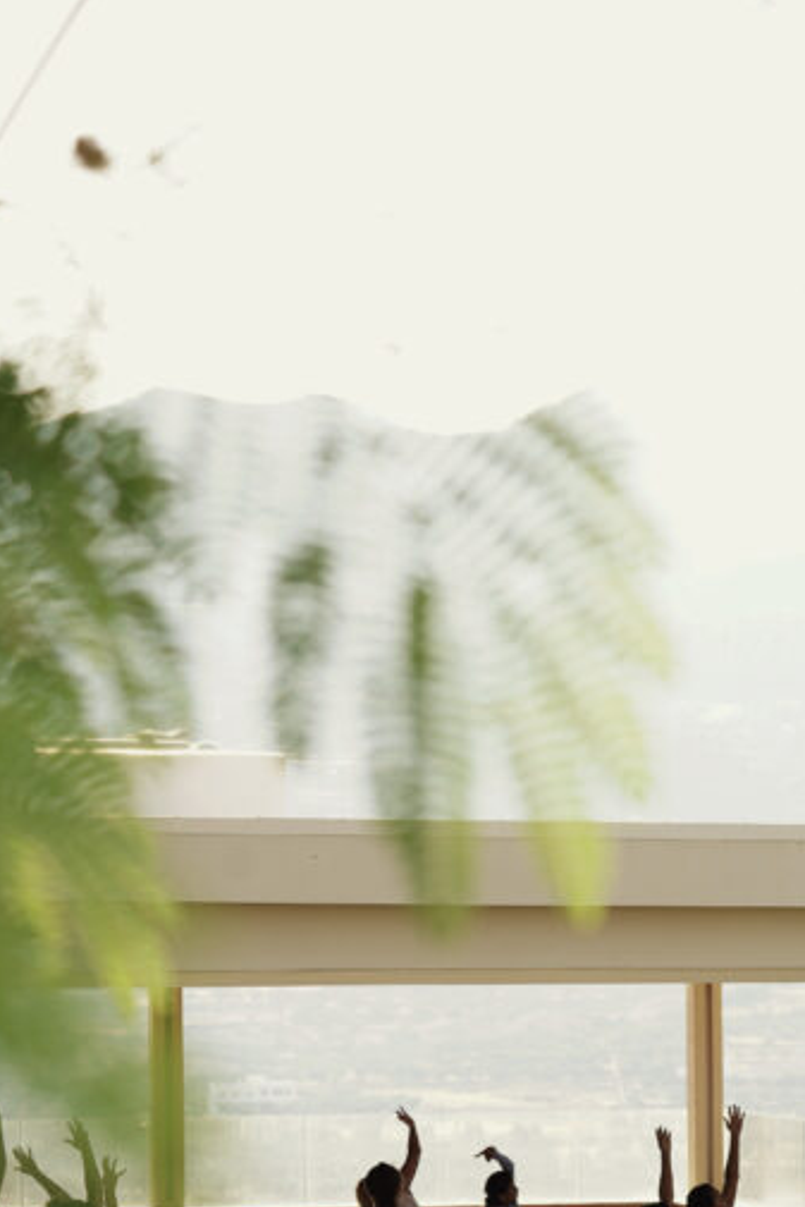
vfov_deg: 14.2
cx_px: 637
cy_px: 1197
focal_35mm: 142
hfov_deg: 9.6
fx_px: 4759
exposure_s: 1/100
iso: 100
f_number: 5.6
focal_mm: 70
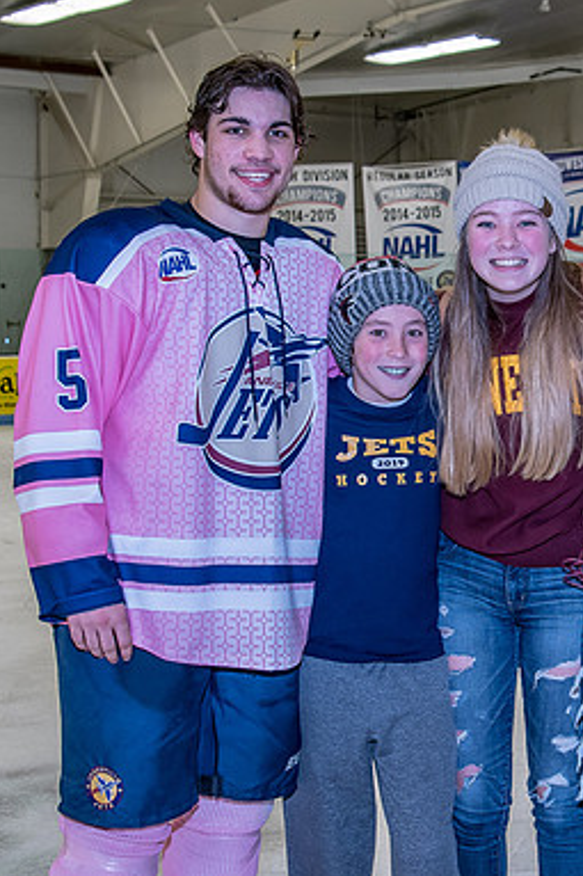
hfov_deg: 18.6
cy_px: 433
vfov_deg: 28.1
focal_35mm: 72
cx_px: 509
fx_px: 1750
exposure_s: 1/250
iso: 800
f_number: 5
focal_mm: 28
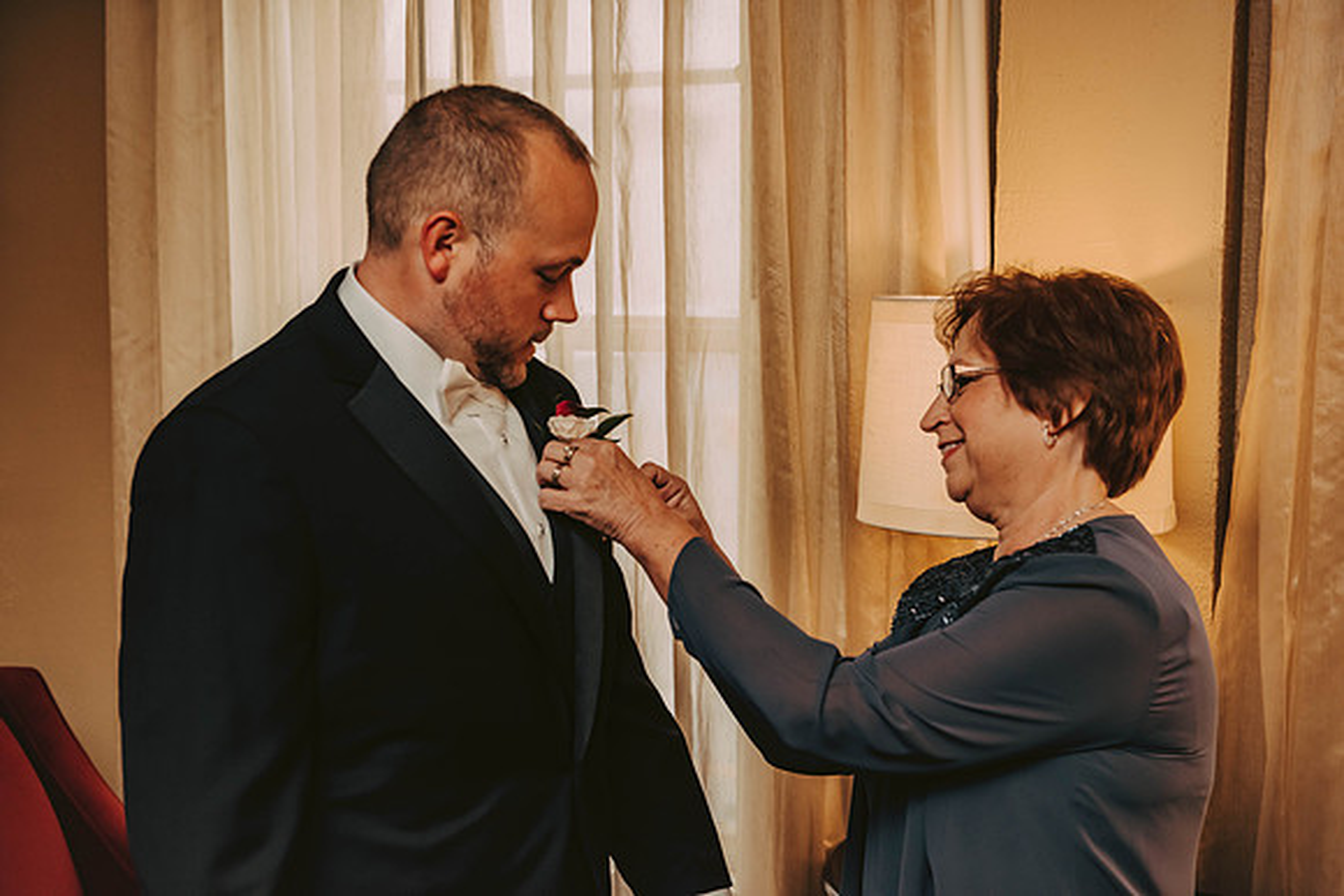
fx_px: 2091
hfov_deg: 35.6
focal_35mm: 56
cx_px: 672
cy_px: 448
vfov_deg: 24.2
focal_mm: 56
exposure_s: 1/250
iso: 800
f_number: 4
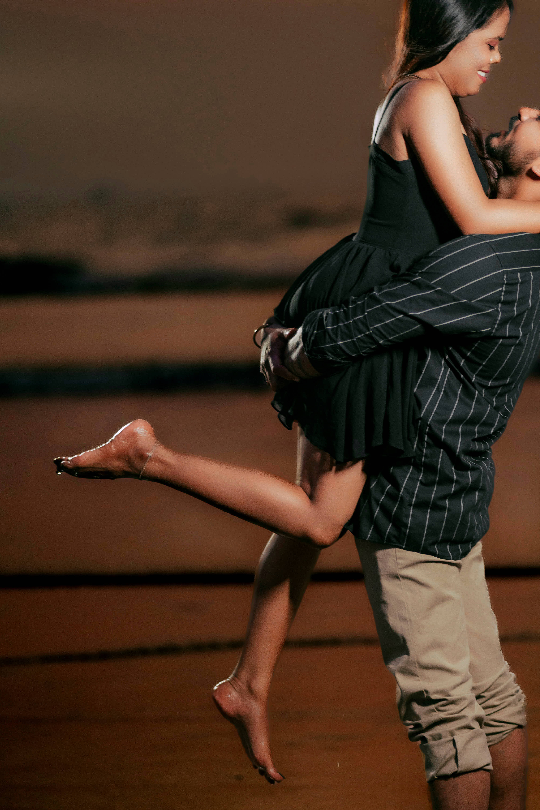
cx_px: 428
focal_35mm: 136
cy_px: 351
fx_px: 3059
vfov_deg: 15.1
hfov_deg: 10.1
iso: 1000
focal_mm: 85
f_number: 1.4
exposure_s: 1/250
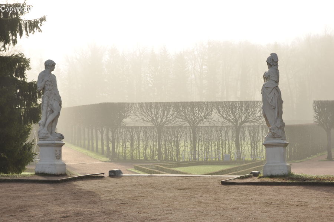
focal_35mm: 93
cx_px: 167
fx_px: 861
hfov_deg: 21.9
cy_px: 111
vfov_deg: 14.7
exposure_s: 1/400
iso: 200
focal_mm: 62
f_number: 8
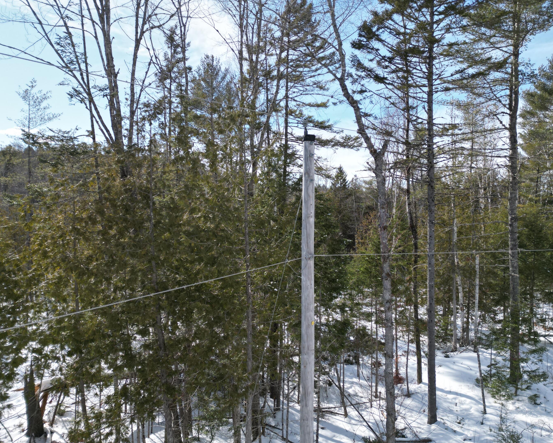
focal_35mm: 26
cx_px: 295
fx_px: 426
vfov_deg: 54.9
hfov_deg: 66.0
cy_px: 222
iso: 140
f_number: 1.7
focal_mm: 6.72
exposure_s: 1/2500
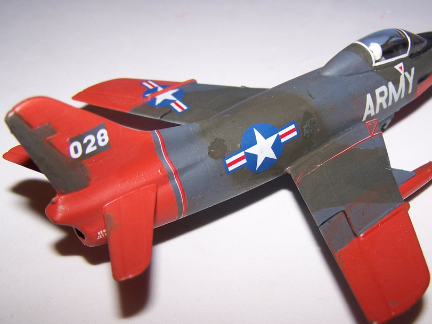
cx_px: 260
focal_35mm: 50
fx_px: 624
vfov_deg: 29.0
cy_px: 196
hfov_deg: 38.0
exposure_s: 1/60
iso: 80
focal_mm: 6.3
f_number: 2.8
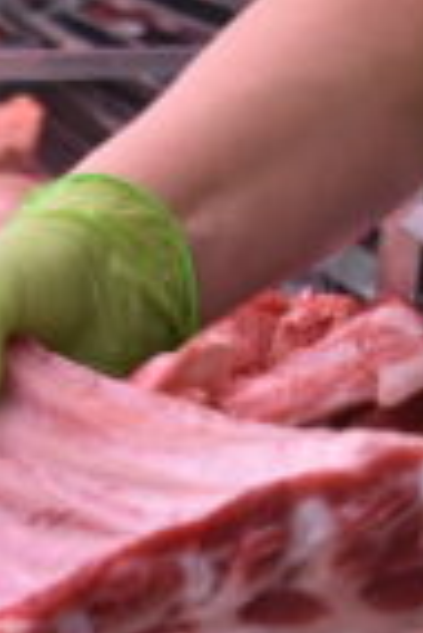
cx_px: -459
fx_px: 2672
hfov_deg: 8.5
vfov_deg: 13.3
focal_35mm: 152
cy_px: 675
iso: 560
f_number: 4.8
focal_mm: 31
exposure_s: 1/90
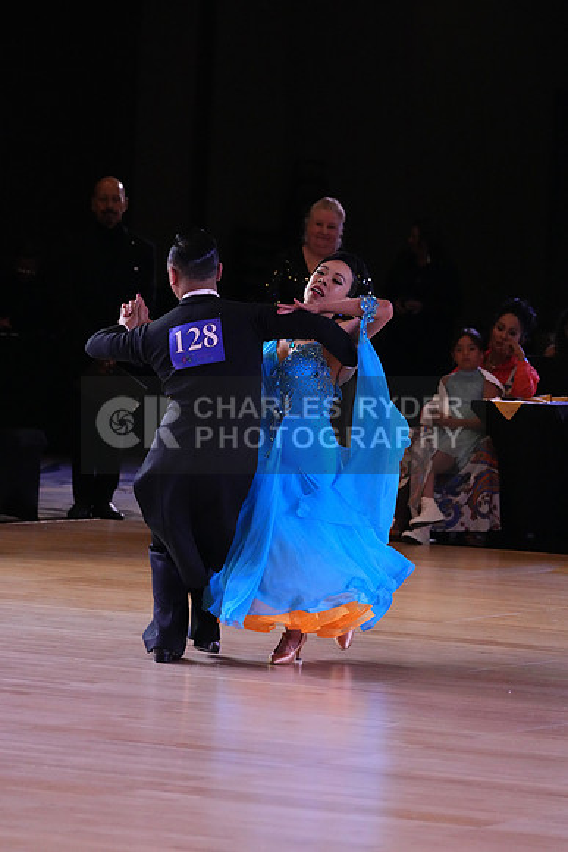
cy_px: 426
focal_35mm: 200
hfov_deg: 6.9
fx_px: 4730
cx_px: 284
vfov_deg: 10.3
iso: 10000
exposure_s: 1/320
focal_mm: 200
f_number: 7.1
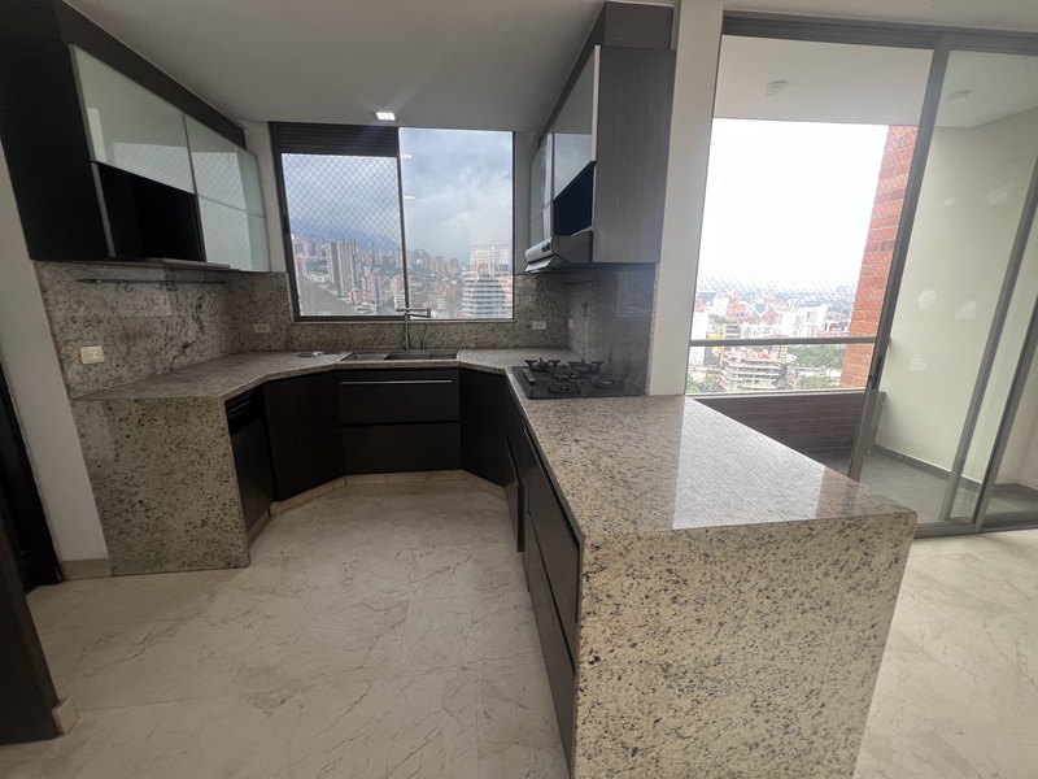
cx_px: 519
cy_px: 390
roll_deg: -0.3
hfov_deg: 106.2
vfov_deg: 89.9
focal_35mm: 13
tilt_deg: -13.7
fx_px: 390
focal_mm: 1.57
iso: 64
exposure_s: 1/99
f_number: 1.8
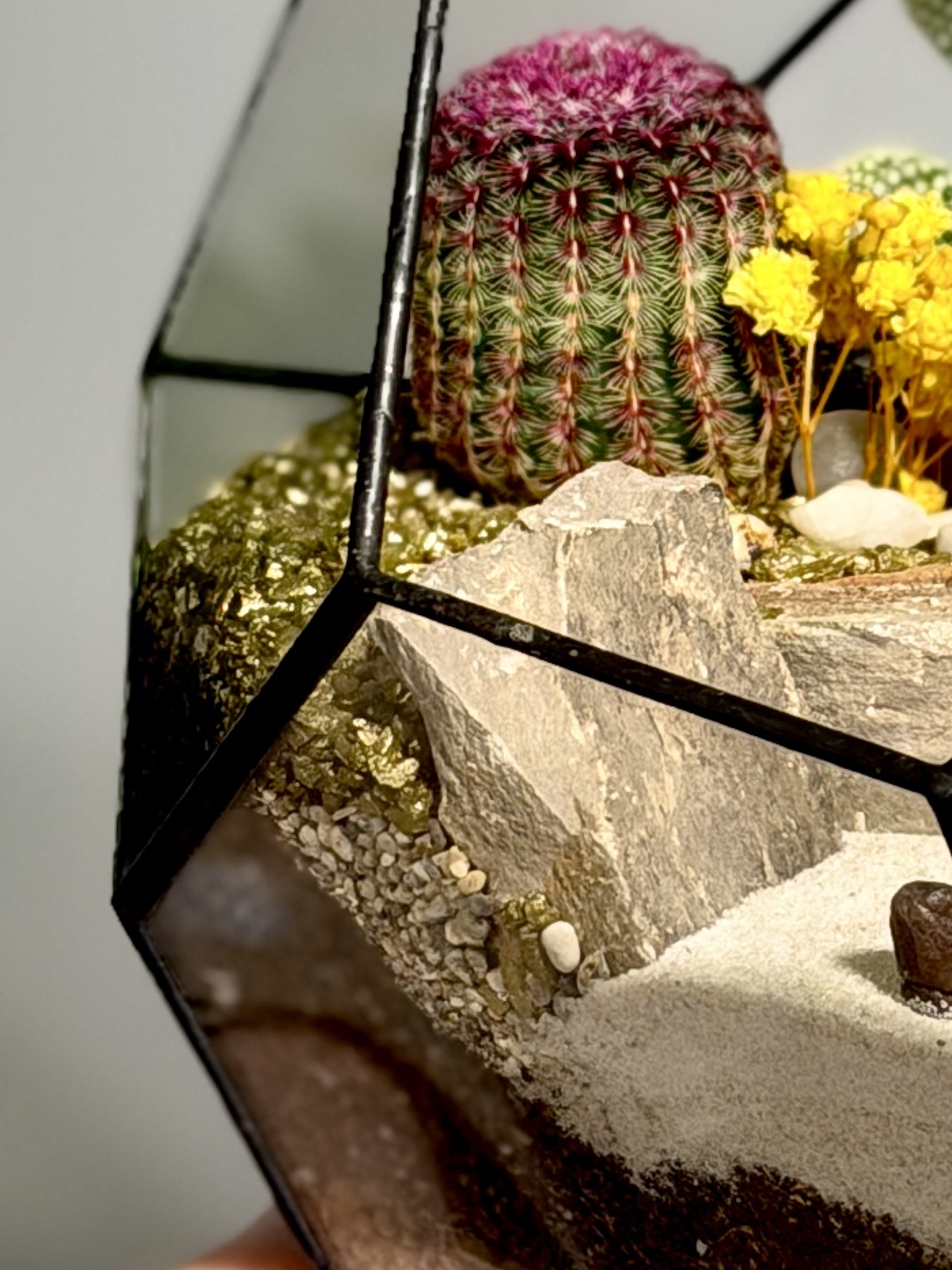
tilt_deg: -12.6
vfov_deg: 9.5
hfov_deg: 7.1
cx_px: 1300
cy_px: 289
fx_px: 7592
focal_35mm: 207
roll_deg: -2.4
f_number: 1.78
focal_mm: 6.76
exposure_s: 1/786
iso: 64
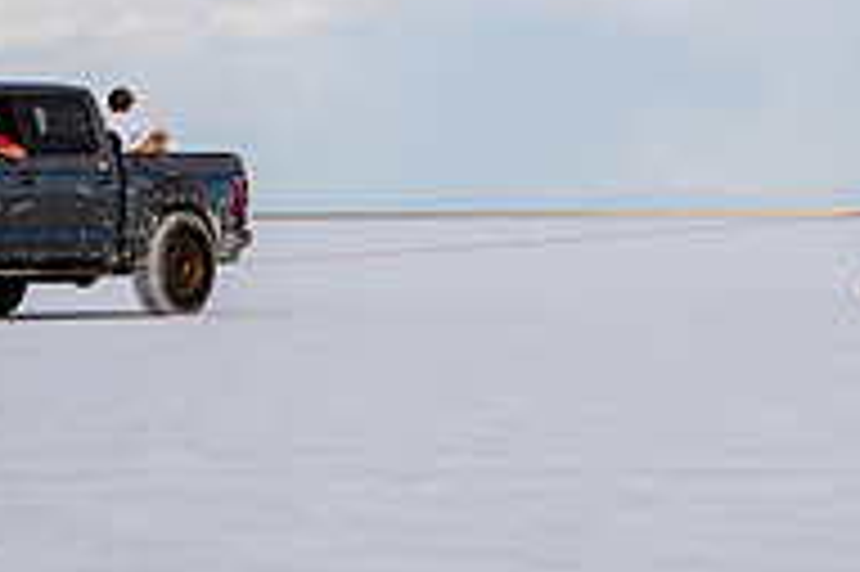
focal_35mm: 237
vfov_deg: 5.8
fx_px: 5657
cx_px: 482
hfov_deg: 8.7
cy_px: -32
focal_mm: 78
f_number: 4
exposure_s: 1/4000
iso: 200
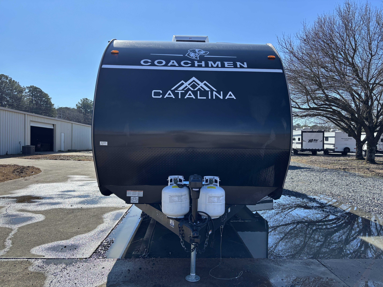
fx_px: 288
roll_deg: -0.8
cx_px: 192
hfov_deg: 67.3
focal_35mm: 26
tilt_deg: -0.8
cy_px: 144
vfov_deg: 53.1
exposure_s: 1/2571
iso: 50
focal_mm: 5.96
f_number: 1.6
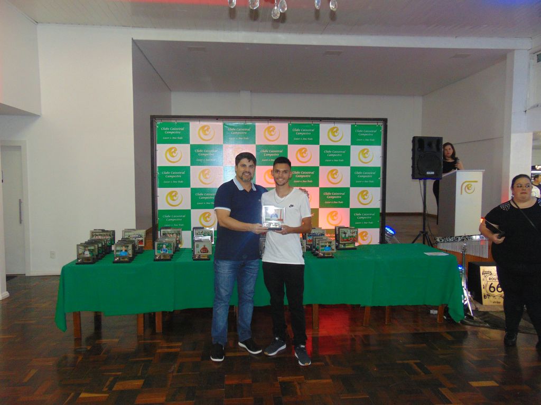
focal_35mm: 25
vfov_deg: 54.9
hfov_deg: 69.4
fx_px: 391
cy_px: 202
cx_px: 270
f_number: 3
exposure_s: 1/30
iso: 200
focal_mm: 4.5
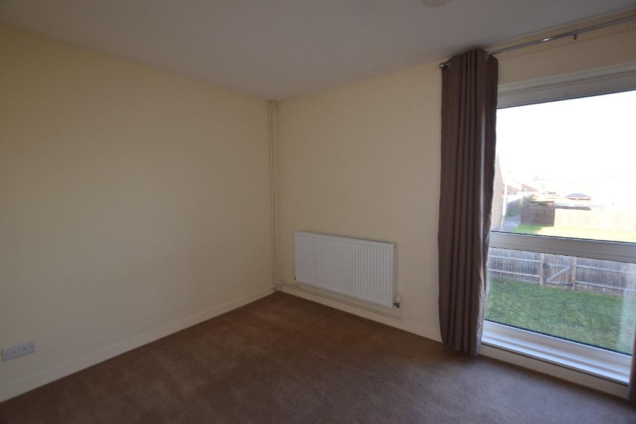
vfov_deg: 77.3
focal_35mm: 15
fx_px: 265
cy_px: 212
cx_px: 318
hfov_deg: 100.4
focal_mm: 10
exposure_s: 1/125
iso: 640
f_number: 5.6
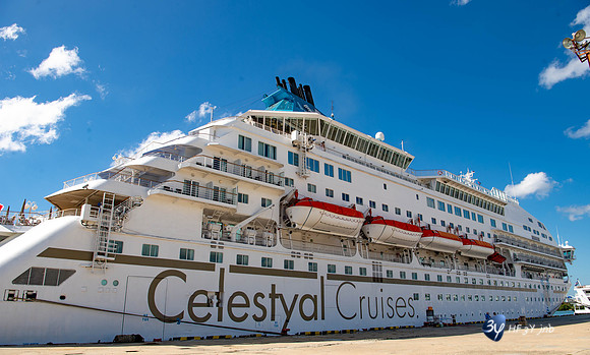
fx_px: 397
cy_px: 182
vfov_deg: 48.1
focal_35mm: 25
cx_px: 298
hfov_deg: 73.2
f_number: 10
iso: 100
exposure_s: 1/400
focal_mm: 24
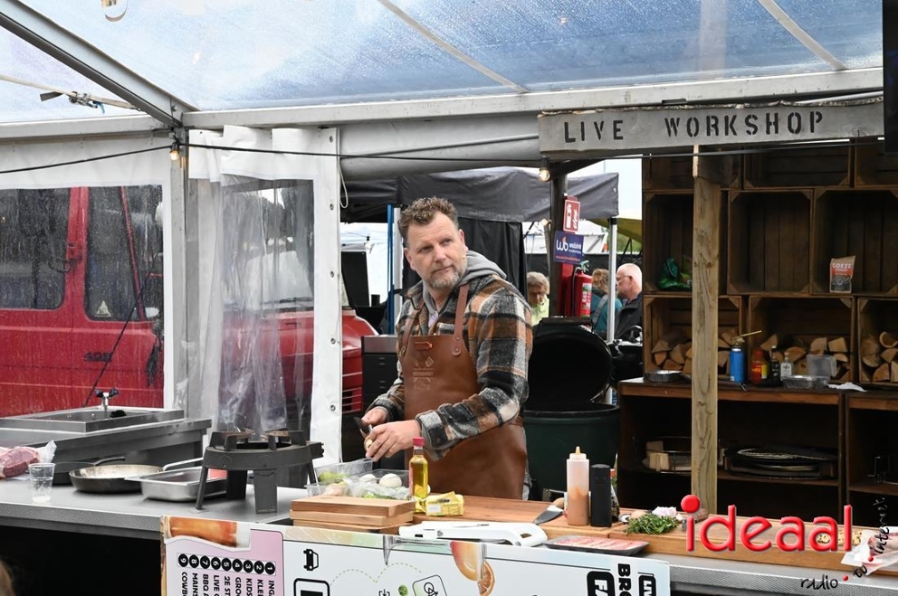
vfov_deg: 19.4
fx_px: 1744
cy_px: 298
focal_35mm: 70
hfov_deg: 28.9
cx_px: 449
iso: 12800
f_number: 13
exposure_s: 1/2500
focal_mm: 70
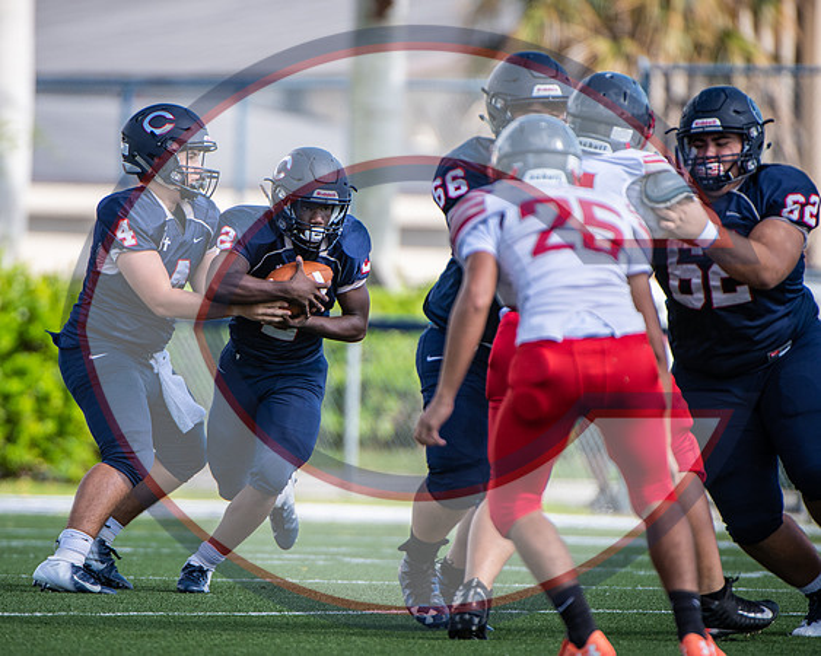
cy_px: 355
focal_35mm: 617
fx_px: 14998
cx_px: 261
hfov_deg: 3.1
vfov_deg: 2.5
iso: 160
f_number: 4
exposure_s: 1/1000
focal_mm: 400
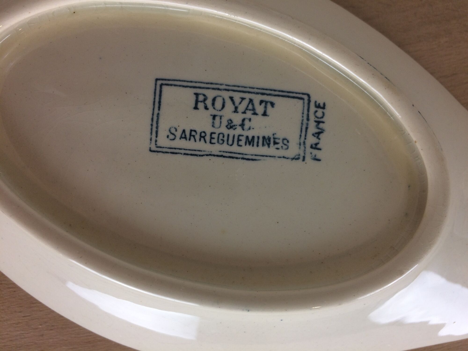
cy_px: 176
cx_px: 234
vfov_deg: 48.2
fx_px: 392
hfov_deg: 61.7
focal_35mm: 29
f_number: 2.2
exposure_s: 1/50
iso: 40
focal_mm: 4.15
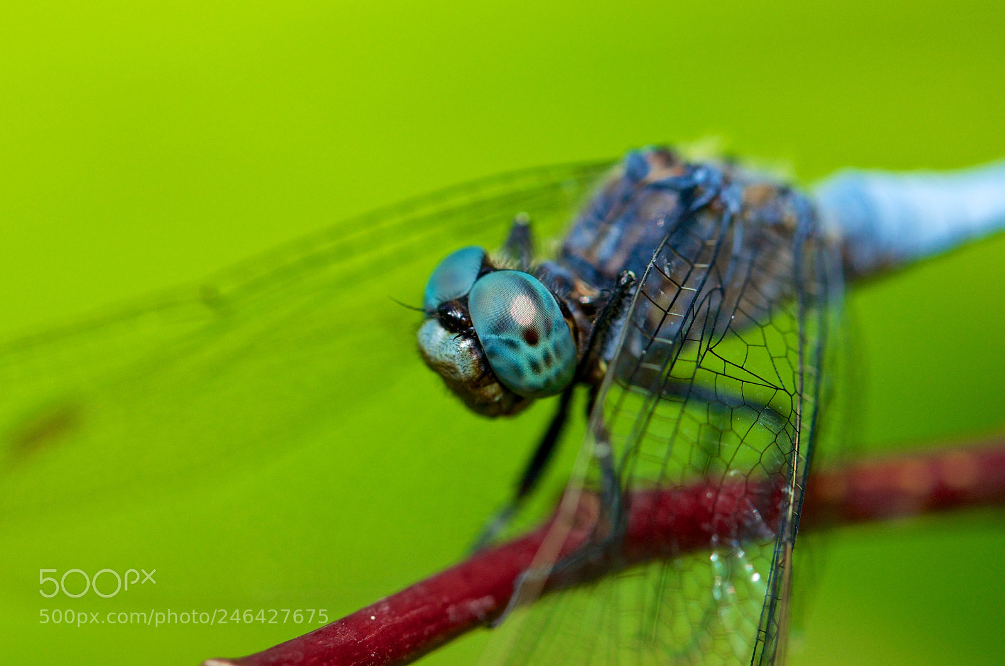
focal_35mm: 135
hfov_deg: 15.2
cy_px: 333
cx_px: 502
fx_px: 3761
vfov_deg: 10.1
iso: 640
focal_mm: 90
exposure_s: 1/500
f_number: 8
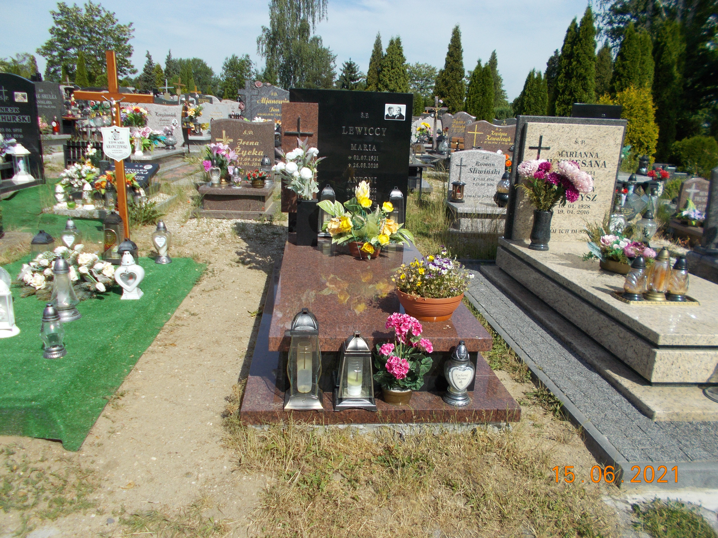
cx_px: 359
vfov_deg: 53.1
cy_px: 269
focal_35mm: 26
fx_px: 539
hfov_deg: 67.3
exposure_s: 1/200
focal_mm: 4.6
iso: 80
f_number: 8
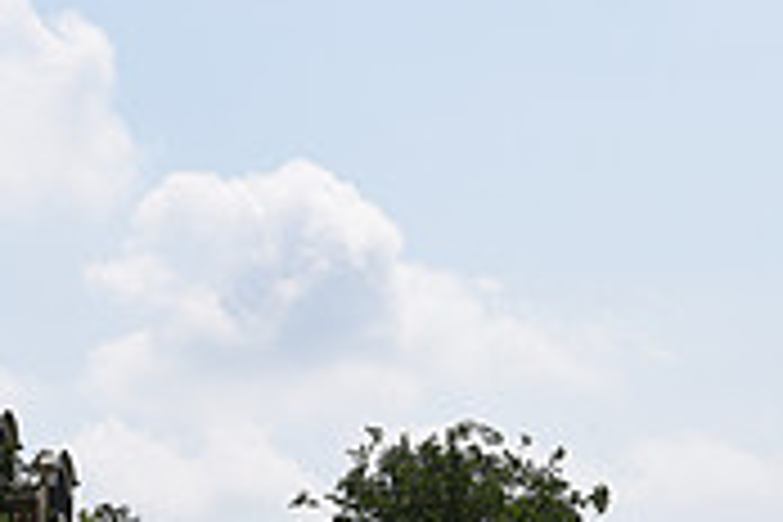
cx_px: 585
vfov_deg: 5.5
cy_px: 754
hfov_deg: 8.2
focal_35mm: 250
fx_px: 5437
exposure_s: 1/400
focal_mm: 75
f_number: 9
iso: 64
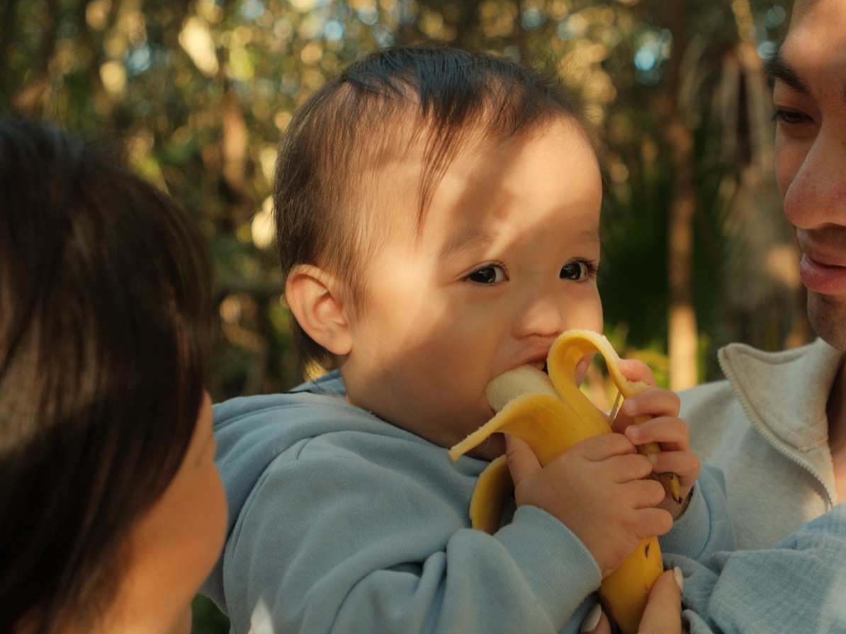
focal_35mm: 67
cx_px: 504
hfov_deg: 28.9
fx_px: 1637
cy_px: 279
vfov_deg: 21.9
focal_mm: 34.9
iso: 500
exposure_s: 1/105
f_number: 4
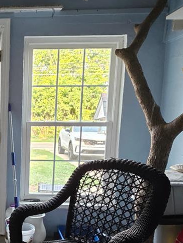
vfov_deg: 46.8
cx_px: 6
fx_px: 282
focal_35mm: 40
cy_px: 119
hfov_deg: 33.3
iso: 500
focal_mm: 2.2
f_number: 1.9
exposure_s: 1/60.2
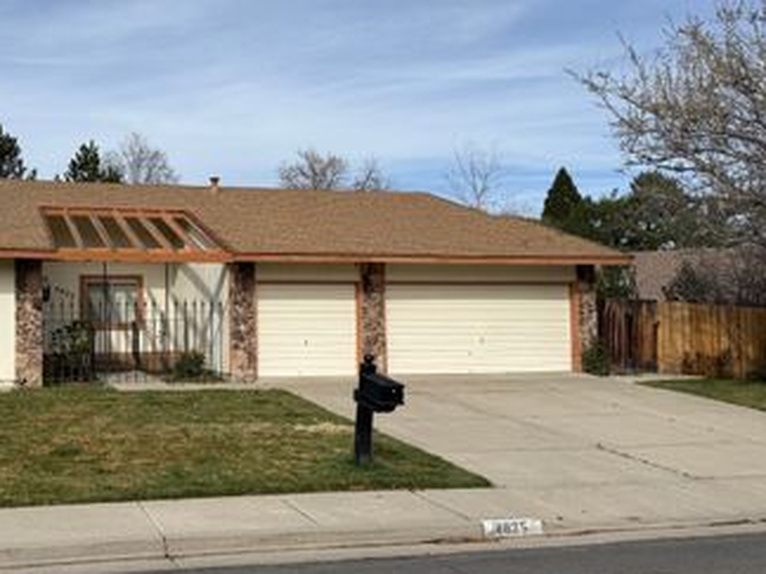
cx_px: 189
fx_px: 819
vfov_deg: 38.7
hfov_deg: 48.2
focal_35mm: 37
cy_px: 292
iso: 80
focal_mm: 6.76
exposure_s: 1/6173
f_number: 1.78
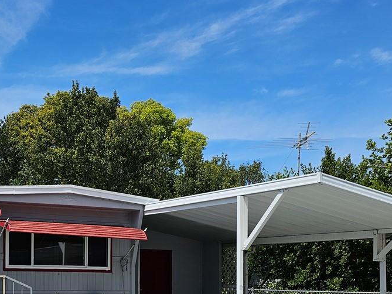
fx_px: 623
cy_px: 266
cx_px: 40
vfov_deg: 25.7
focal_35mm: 55
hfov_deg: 33.1
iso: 10
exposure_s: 1/1232
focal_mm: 6.3
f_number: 1.7
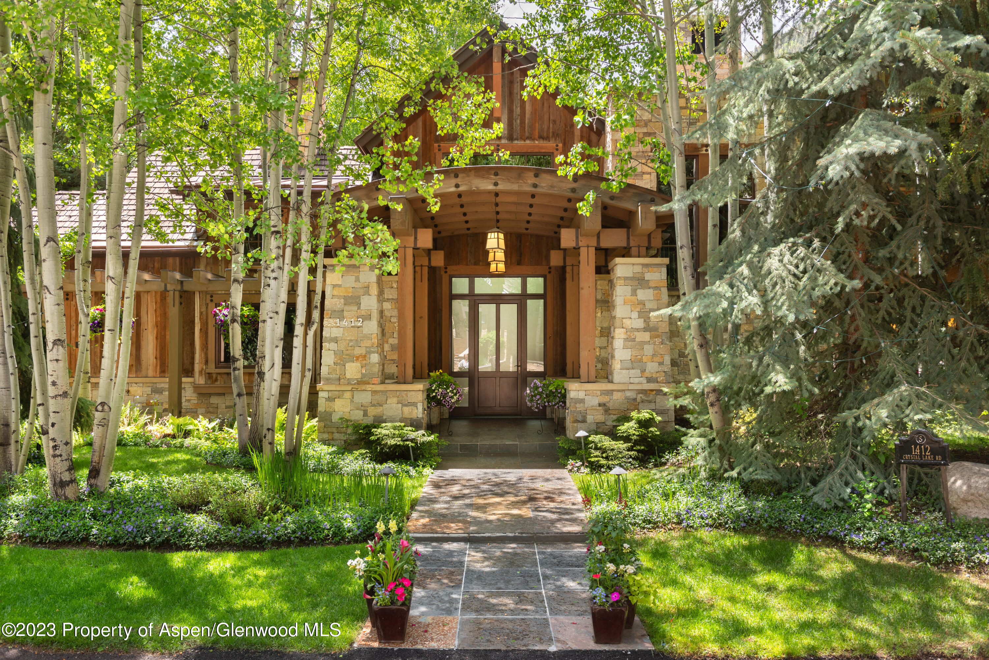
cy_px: 330
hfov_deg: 60.3
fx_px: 852
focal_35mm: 31
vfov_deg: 42.4
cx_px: 494
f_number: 7.1
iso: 250
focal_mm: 31
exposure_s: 1/50
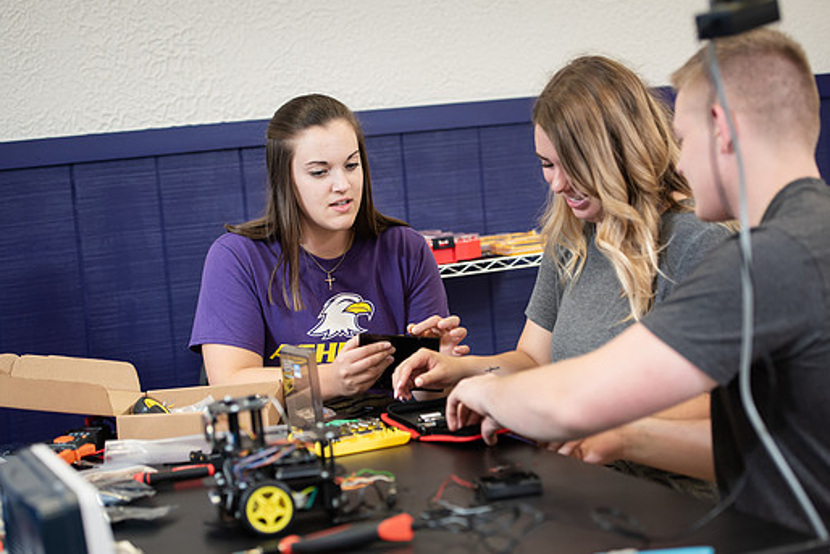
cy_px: 290
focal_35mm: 79
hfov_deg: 25.7
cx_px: 426
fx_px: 1822
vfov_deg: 17.3
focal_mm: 70
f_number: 3.5
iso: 800
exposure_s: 1/200
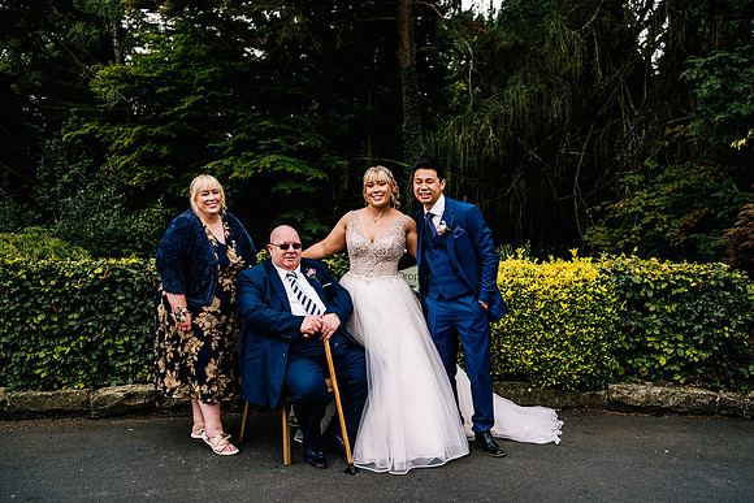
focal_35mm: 35
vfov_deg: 37.9
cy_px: 252
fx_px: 733
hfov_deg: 54.4
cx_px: 377
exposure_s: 1/500
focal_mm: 35
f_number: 3.5
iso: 200
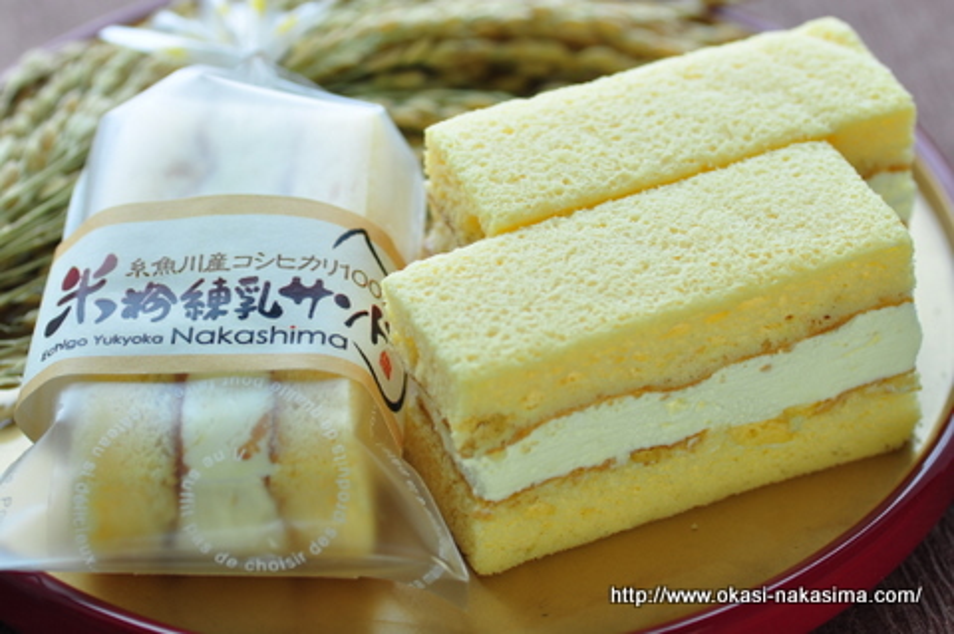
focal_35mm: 135
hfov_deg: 15.2
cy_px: 317
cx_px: 477
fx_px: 3574
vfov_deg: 10.1
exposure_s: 1/60
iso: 200
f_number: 5.6
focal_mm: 90
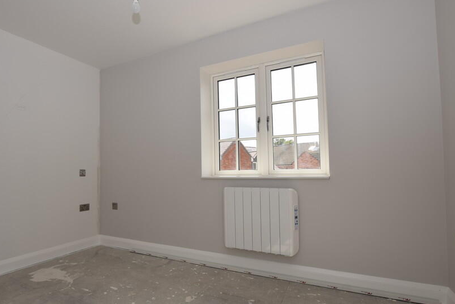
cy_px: 159
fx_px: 240
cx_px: 182
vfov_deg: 64.5
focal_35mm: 19
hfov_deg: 85.8
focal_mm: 10
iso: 100
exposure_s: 1/160
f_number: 6.3
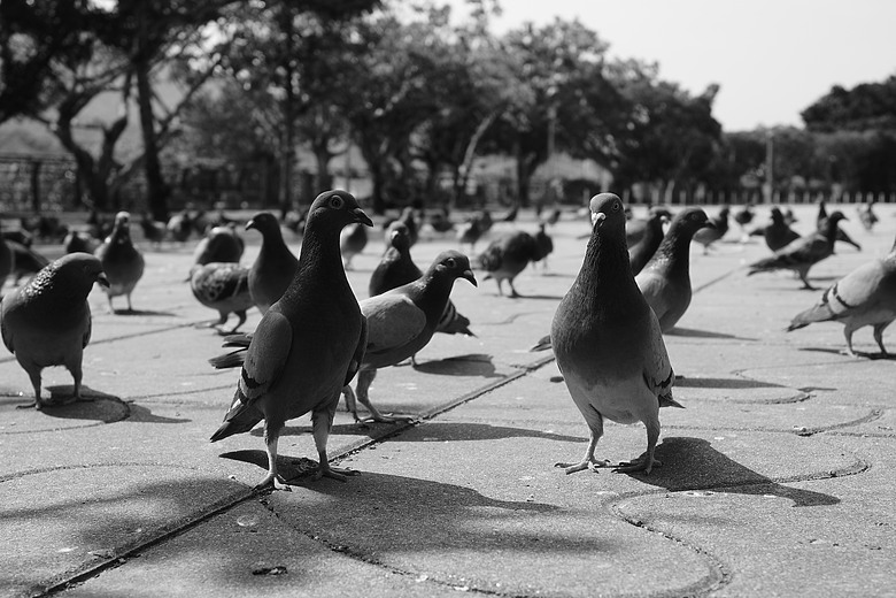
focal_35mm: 50
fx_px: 1244
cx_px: 448
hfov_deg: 39.6
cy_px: 299
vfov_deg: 27.0
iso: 320
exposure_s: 1/800
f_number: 2.8
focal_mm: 18.3
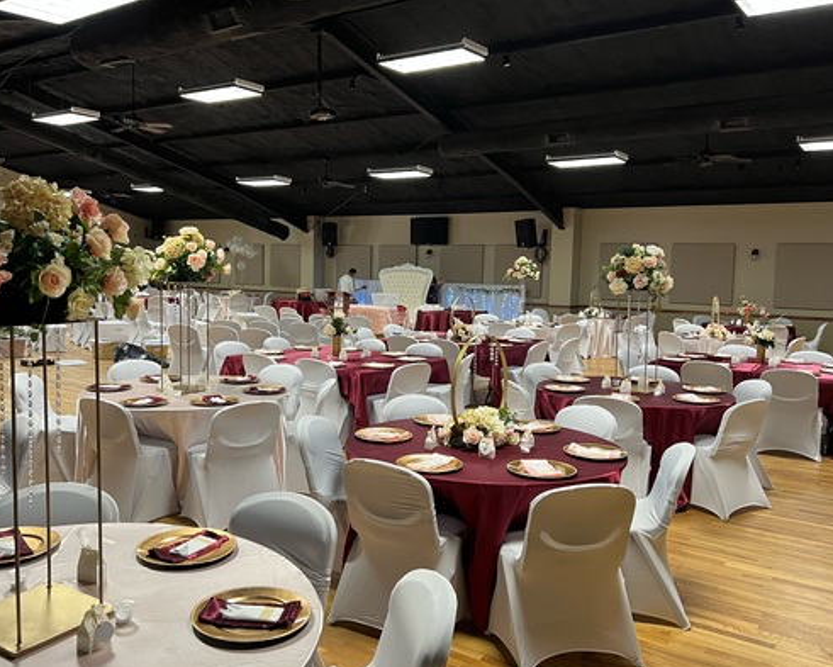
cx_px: 385
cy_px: 326
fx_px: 764
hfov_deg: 57.1
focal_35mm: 31
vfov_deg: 47.1
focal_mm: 5.7
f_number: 1.5
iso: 160
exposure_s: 1/60
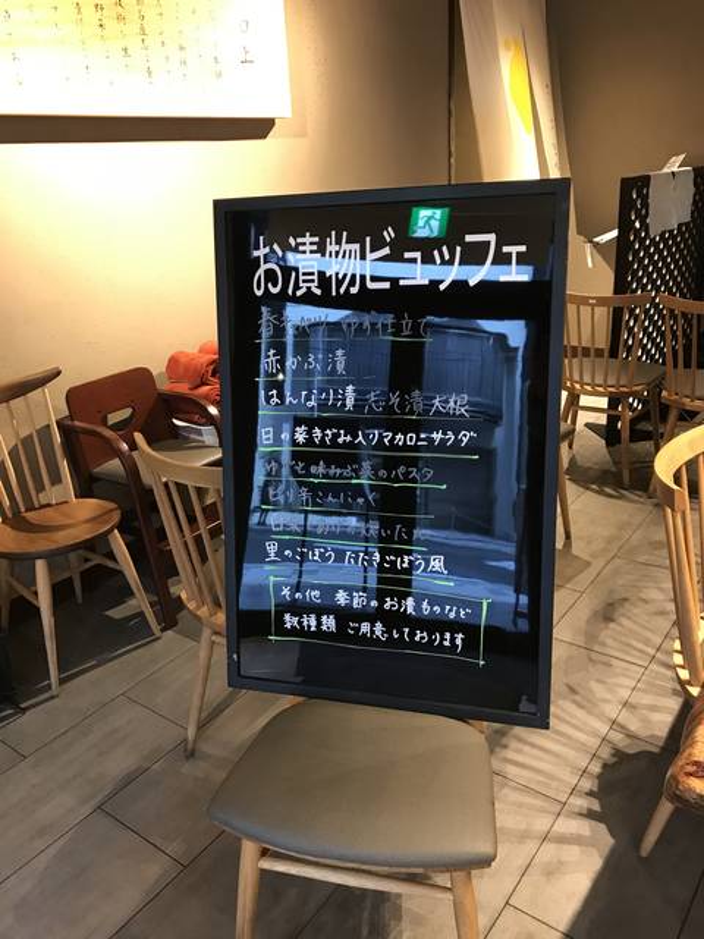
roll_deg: +4.2
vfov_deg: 63.4
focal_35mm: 28
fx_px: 759
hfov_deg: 49.7
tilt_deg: -21.6
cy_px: 470
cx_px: 352
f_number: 1.8
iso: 64
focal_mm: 3.99
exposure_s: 1/15
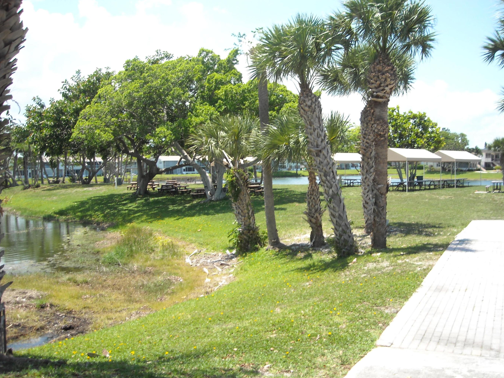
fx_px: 539
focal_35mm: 37
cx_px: 262
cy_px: 187
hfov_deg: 50.1
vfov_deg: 38.7
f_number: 5.6
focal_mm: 5.7
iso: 64
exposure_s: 1/129
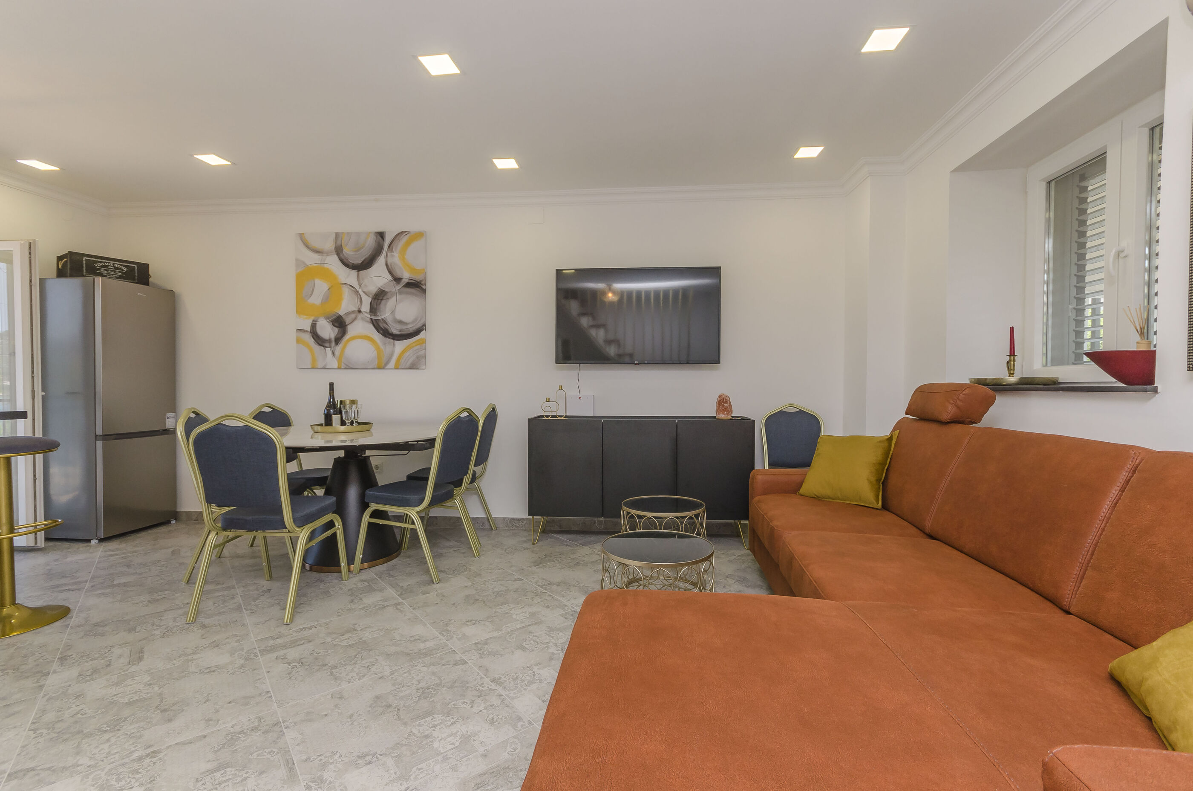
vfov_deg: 77.1
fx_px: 496
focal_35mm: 15
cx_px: 596
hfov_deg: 100.5
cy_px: 396
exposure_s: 1/80
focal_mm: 10
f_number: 9
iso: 100
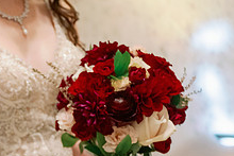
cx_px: -65
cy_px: 178
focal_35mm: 121
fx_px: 787
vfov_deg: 11.2
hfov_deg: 16.1
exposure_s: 1/320
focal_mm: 46
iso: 2500
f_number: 2.8
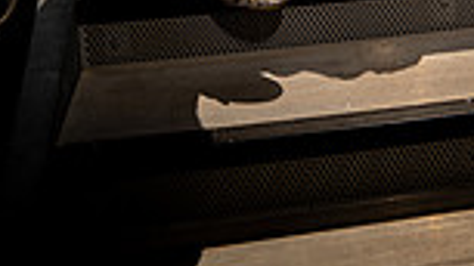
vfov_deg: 12.1
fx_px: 930
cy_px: -424
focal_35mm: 74
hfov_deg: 27.2
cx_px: 462
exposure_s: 1/250
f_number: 8
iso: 100
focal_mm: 24
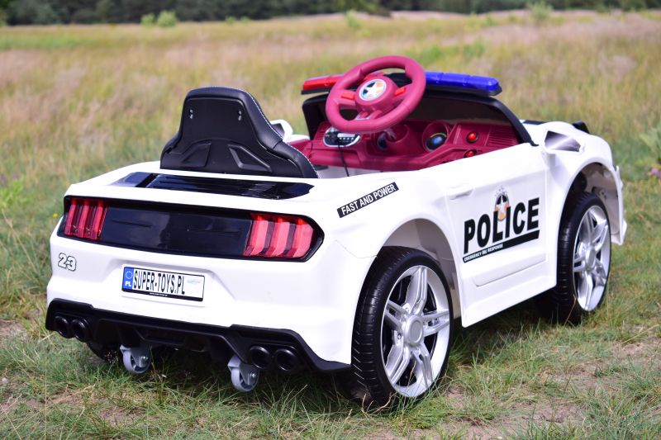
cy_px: 220
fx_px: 1432
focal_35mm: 78
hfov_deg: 26.0
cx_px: 330
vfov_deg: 17.5
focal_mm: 52
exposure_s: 1/1250
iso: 400
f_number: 5.6
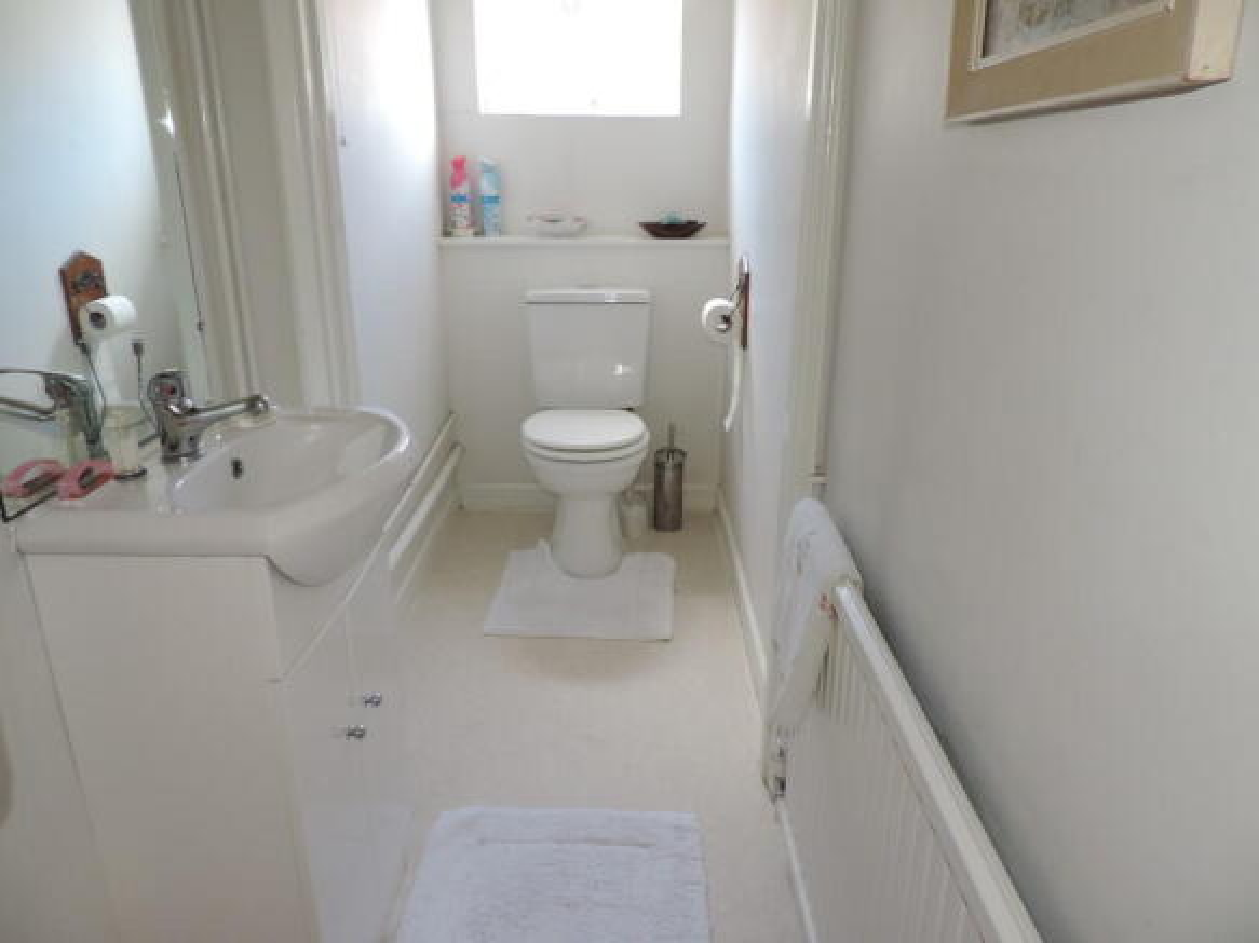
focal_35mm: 24
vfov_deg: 56.8
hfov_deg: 71.6
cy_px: 472
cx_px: 630
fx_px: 873
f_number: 3
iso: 220
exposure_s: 1/25
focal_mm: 4.3
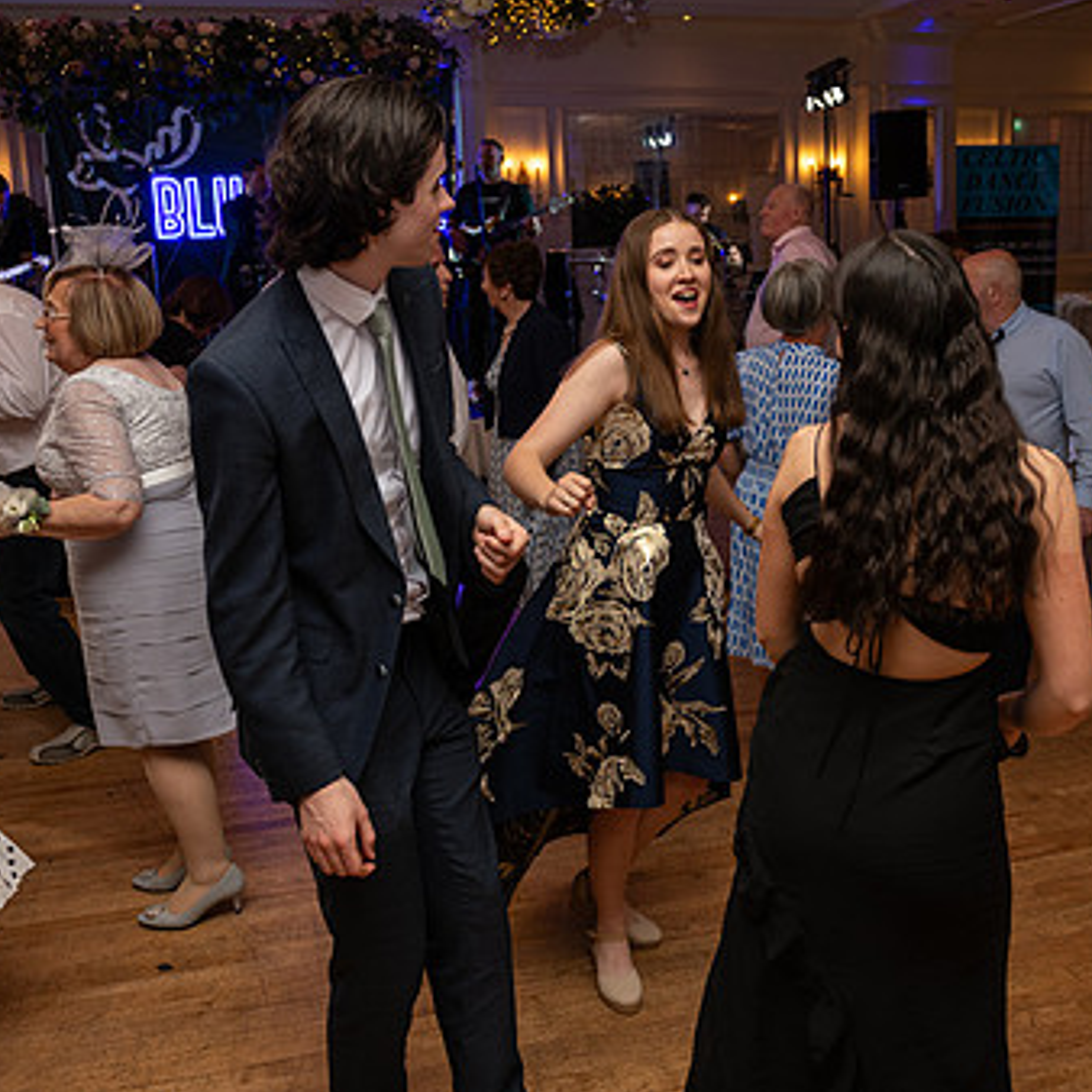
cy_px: 473
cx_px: 682
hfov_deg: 46.8
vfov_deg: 47.1
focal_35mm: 35
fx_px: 1249
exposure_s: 1/160
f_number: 3.5
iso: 500
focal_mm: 24
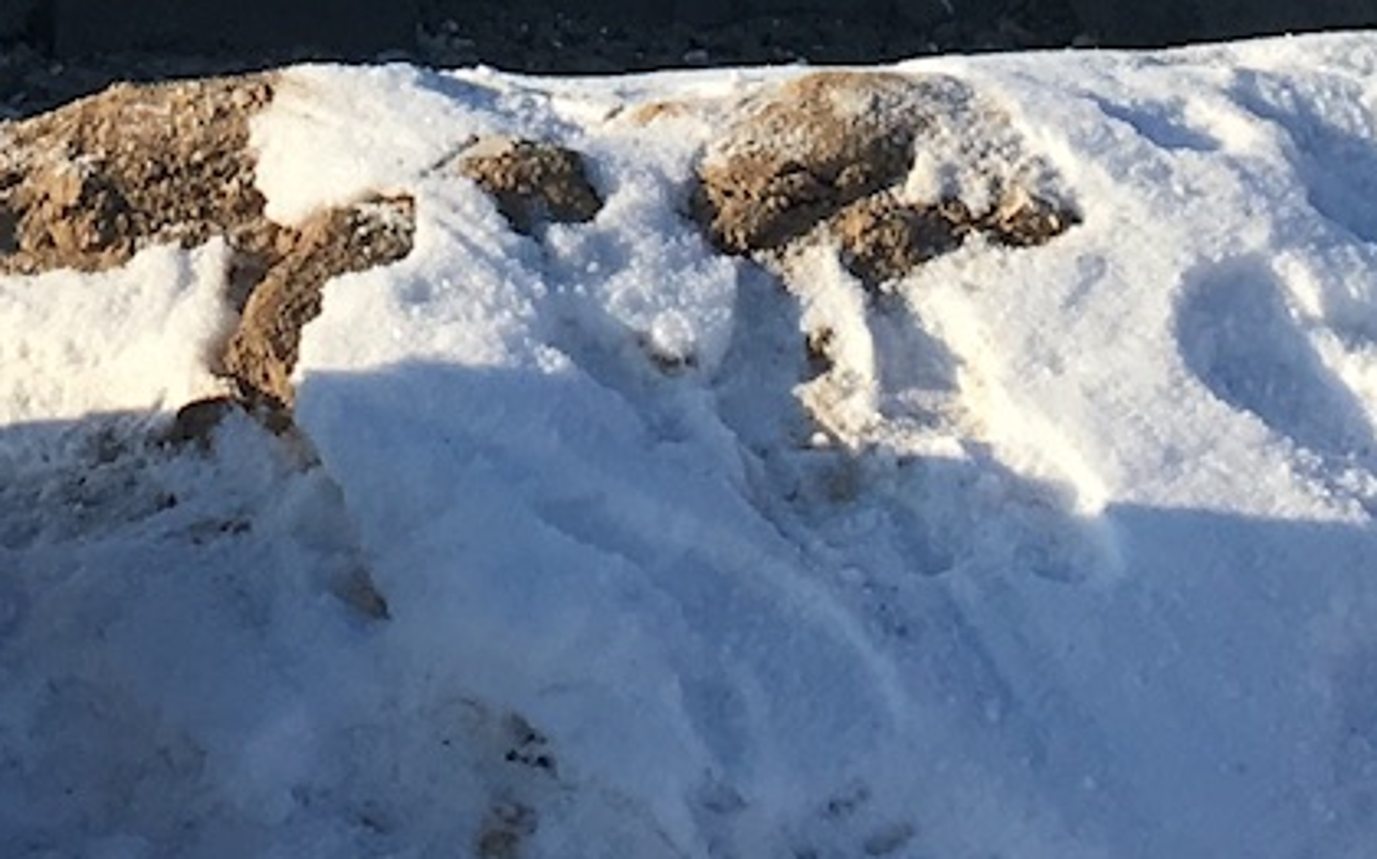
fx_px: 5626
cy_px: -1395
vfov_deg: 7.9
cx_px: 192
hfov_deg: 13.8
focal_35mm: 150
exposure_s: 1/1832
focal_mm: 4.15
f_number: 2.2
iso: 25
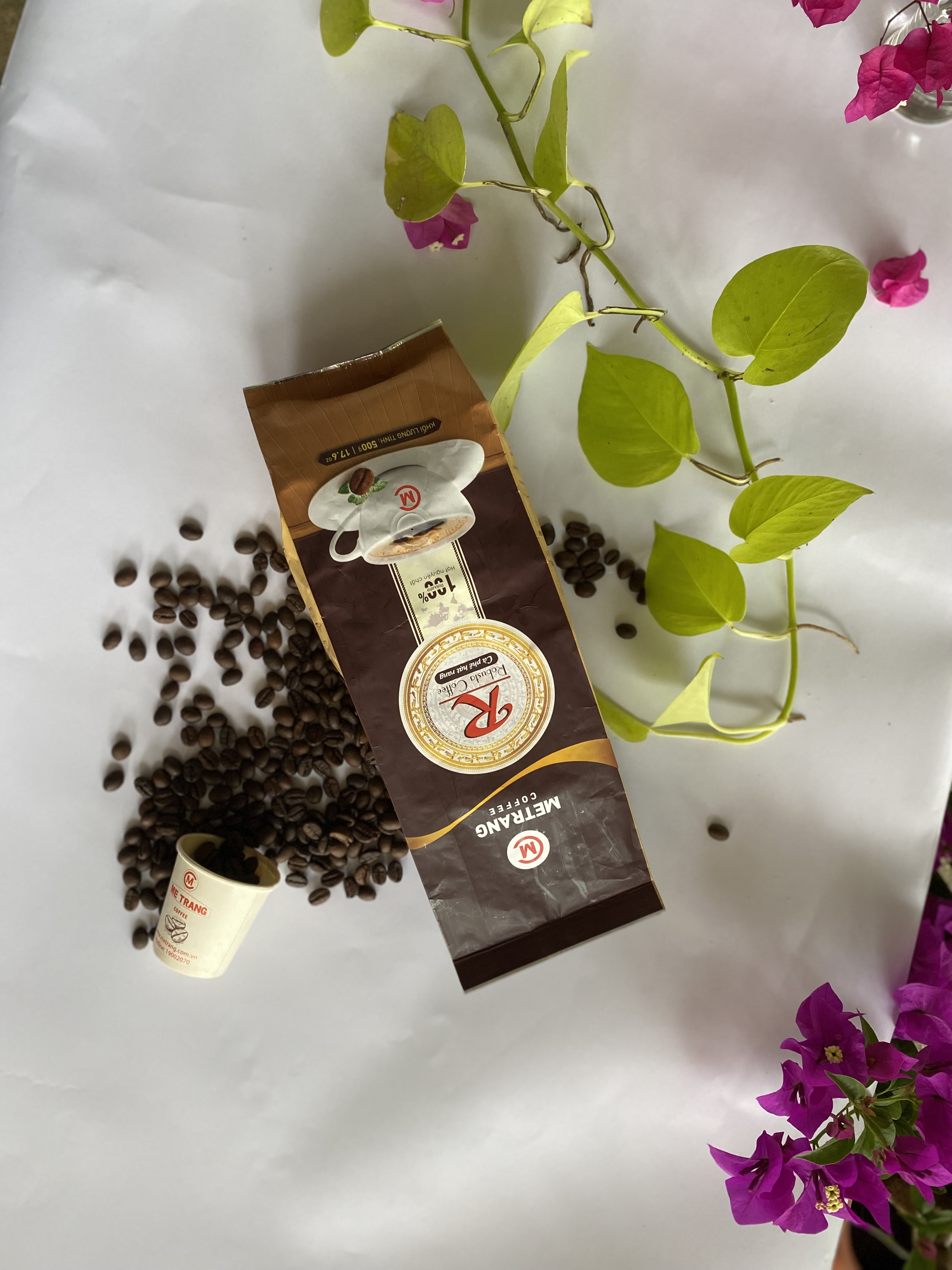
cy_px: 635
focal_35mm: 26
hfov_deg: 53.1
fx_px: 953
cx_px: 476
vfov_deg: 67.3
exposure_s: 1/70
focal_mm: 4.25
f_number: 1.8
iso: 125
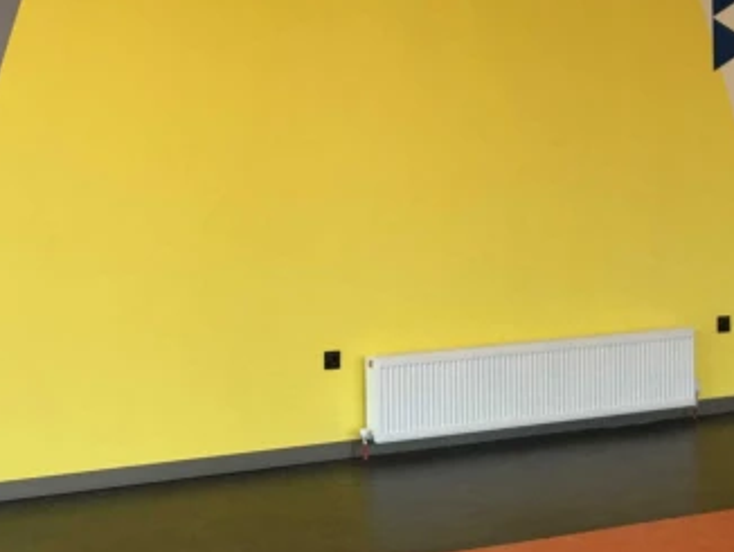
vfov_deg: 16.3
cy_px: 243
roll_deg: +0.7
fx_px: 1931
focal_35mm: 91
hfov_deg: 21.4
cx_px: 234
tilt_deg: -1.0
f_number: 2.2
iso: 32
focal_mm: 4.15
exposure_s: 1/100
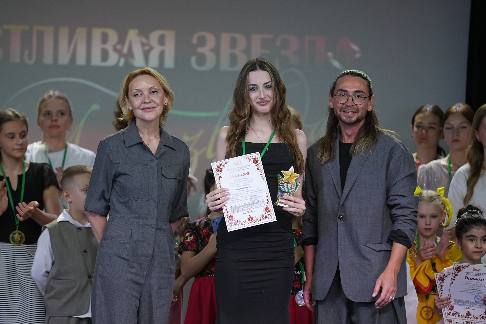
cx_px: 243
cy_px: 162
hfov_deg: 7.2
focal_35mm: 288
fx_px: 3888
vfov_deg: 4.8
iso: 1000
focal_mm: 192
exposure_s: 1/250
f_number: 2.8
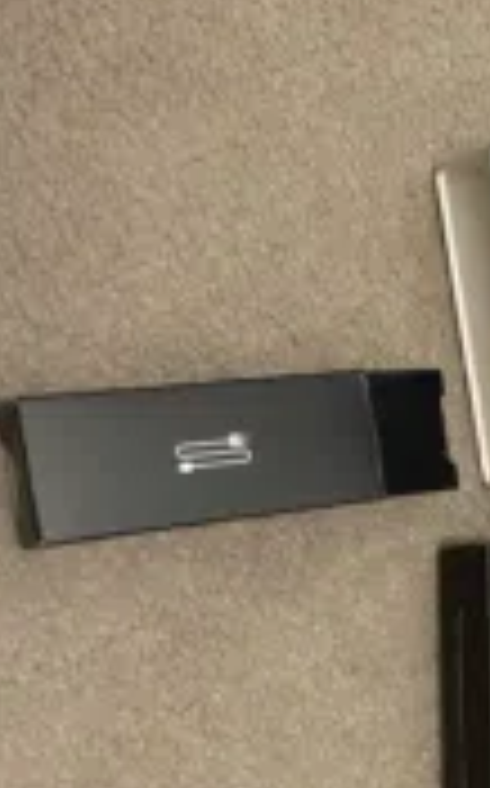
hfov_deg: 19.1
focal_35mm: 63
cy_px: 599
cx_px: 629
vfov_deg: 31.9
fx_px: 1349
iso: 400
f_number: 1.8
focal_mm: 4.25
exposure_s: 1/33
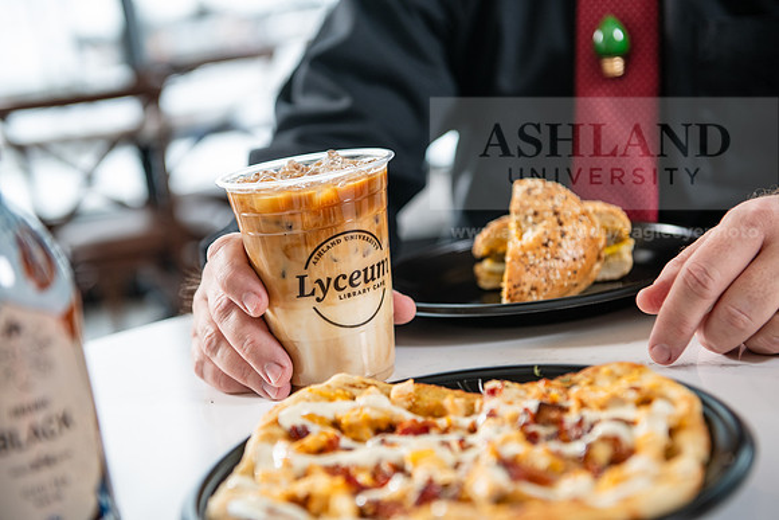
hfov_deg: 33.4
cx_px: 390
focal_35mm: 60
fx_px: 1299
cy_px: 260
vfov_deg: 22.6
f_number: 3.5
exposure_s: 1/200
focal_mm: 60
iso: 500
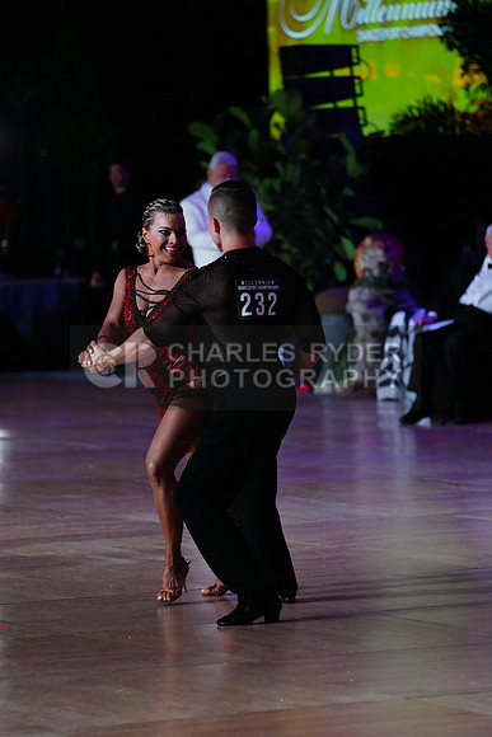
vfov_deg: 10.3
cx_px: 246
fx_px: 4097
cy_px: 368
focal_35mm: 200
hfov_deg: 6.9
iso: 3200
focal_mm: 200
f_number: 4
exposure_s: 1/400
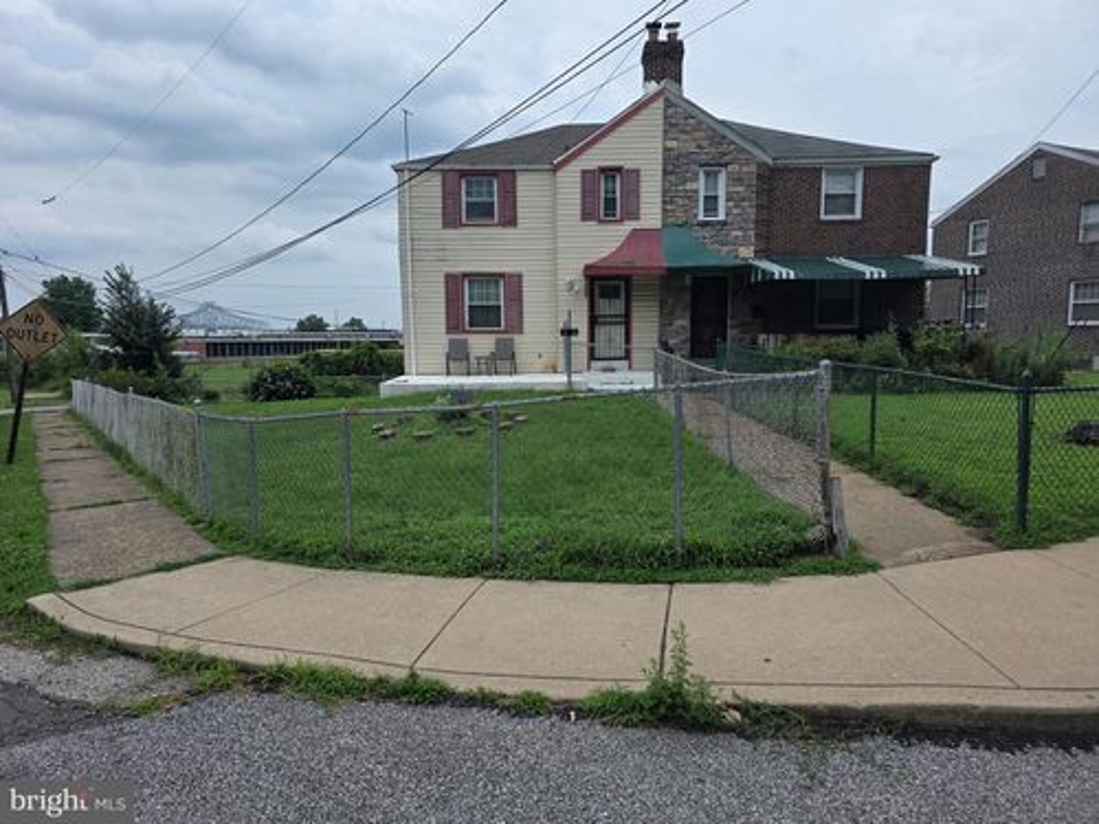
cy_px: 412
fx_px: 730
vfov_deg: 58.9
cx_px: 550
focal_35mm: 23
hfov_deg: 73.9
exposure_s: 1/7061
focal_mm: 6.3
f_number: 1.7
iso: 80
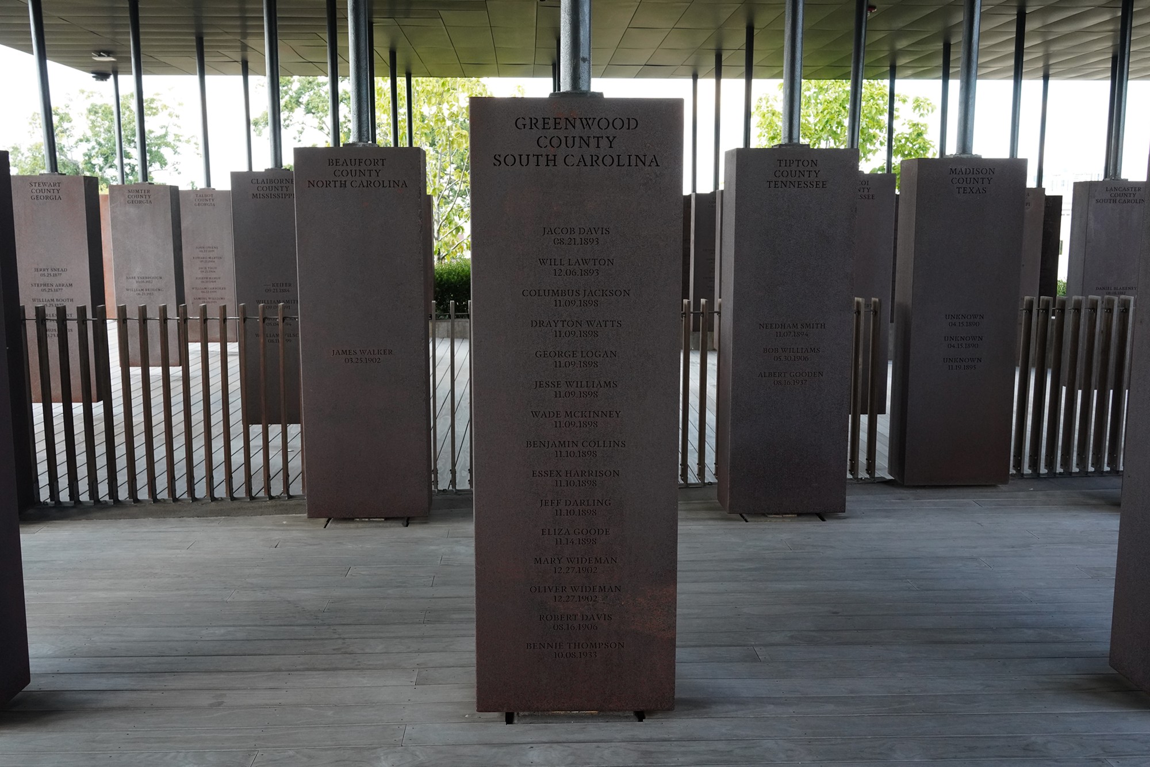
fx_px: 1118
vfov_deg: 37.9
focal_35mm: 35
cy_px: 384
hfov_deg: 54.4
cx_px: 575
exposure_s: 1/100
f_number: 9
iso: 3200
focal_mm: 35
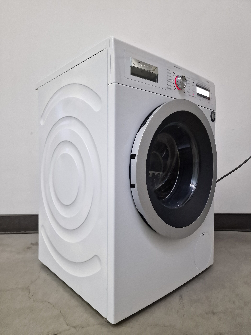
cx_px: 126
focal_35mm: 23
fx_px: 222
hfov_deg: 58.9
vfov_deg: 73.9
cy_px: 168
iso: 400
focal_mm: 6.4
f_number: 1.8
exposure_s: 1/100
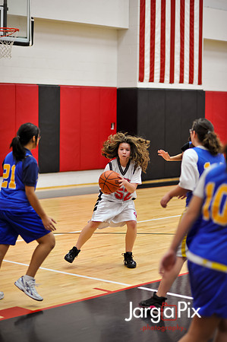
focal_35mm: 85
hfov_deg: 16.0
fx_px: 806
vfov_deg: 23.9
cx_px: 114
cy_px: 171
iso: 1600
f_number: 2
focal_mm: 85
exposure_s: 1/500
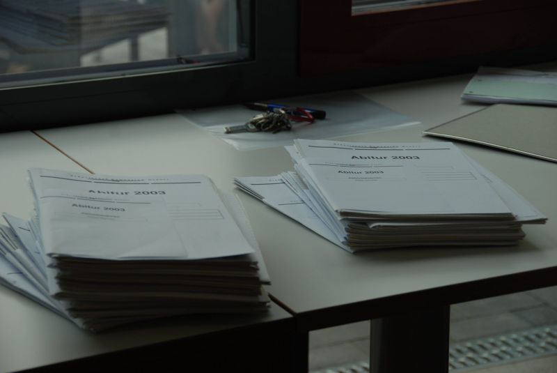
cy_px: 186
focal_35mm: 123
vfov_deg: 11.2
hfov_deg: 16.6
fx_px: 1905
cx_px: 278
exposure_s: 1/125
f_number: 5.6
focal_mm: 82
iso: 100
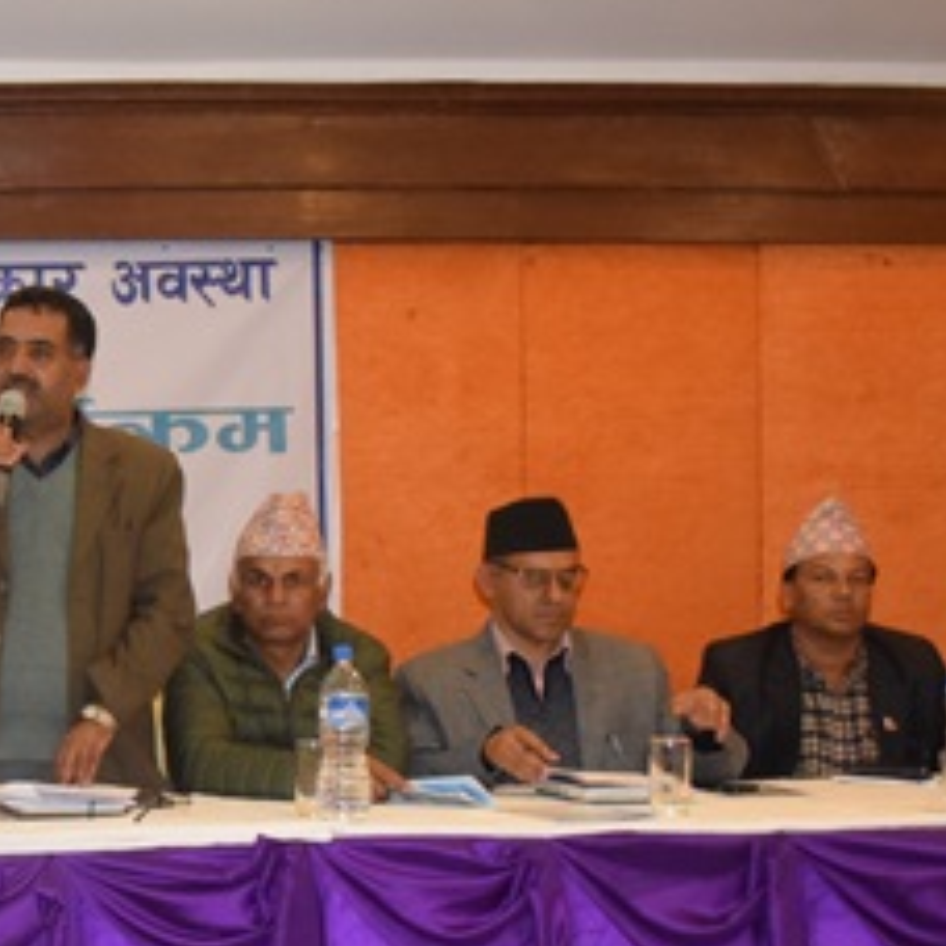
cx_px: -79
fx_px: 2325
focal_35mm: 75
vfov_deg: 22.8
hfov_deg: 21.8
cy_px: 724
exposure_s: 1/60
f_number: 3.8
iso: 3200
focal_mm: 21
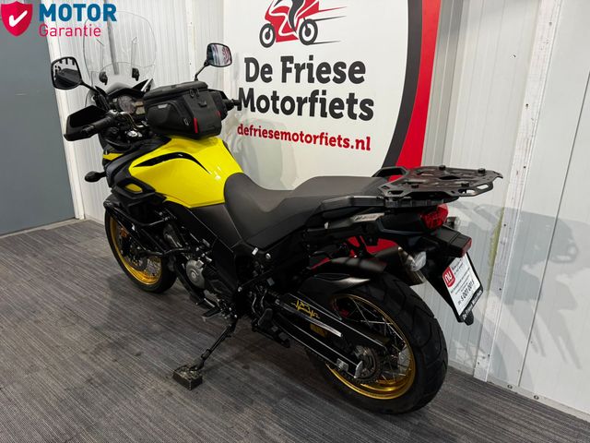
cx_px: 295
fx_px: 409
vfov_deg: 56.8
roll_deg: -1.7
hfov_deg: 71.6
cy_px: 222
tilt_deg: -18.6
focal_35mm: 24
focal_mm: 6.76
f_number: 1.78
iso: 320
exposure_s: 1/50
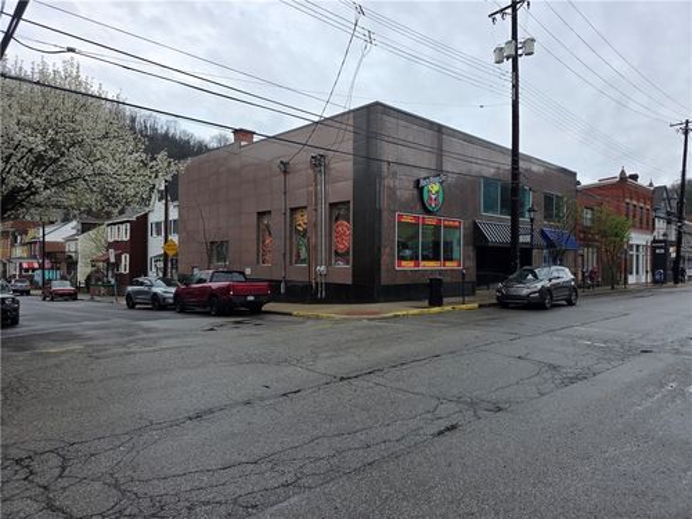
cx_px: 346
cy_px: 260
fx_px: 460
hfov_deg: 73.9
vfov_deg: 58.9
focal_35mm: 23
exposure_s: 1/3309
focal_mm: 6.3
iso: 80
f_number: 1.7
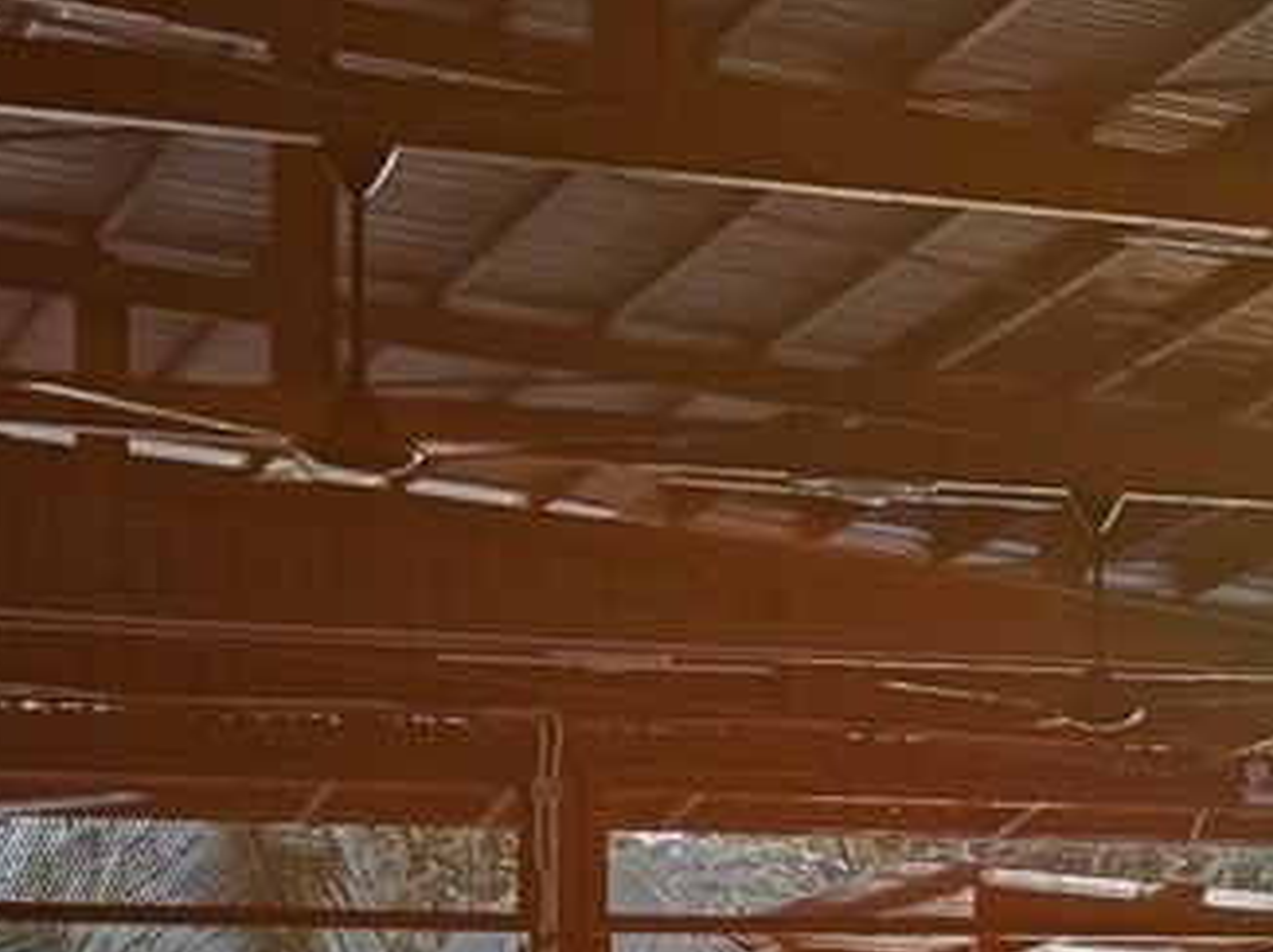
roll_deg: +2.1
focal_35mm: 151
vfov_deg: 9.7
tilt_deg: +2.6
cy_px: 1057
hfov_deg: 9.9
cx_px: 3842
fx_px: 5549
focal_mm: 6.76
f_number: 1.78
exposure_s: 1/121
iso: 160
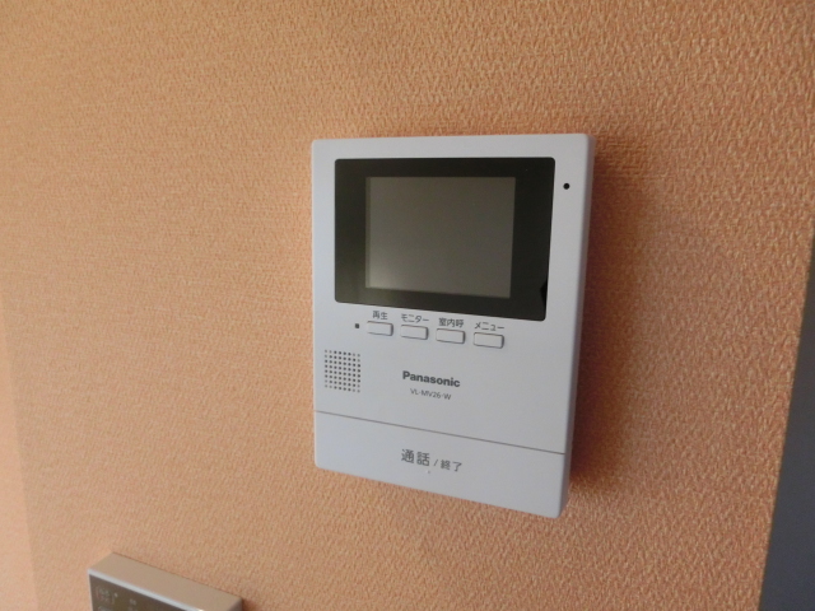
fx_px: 565
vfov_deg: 56.8
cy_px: 306
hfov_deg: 71.6
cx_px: 408
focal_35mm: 24
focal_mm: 4.24
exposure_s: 1/125
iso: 320
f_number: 3
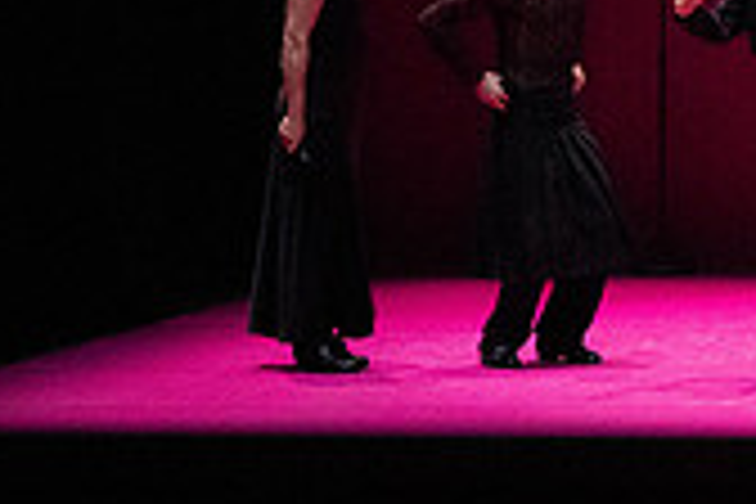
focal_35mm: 500
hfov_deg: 4.1
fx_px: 10499
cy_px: -209
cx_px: 1206
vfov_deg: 2.7
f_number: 10
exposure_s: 1/400
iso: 25600
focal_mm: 145
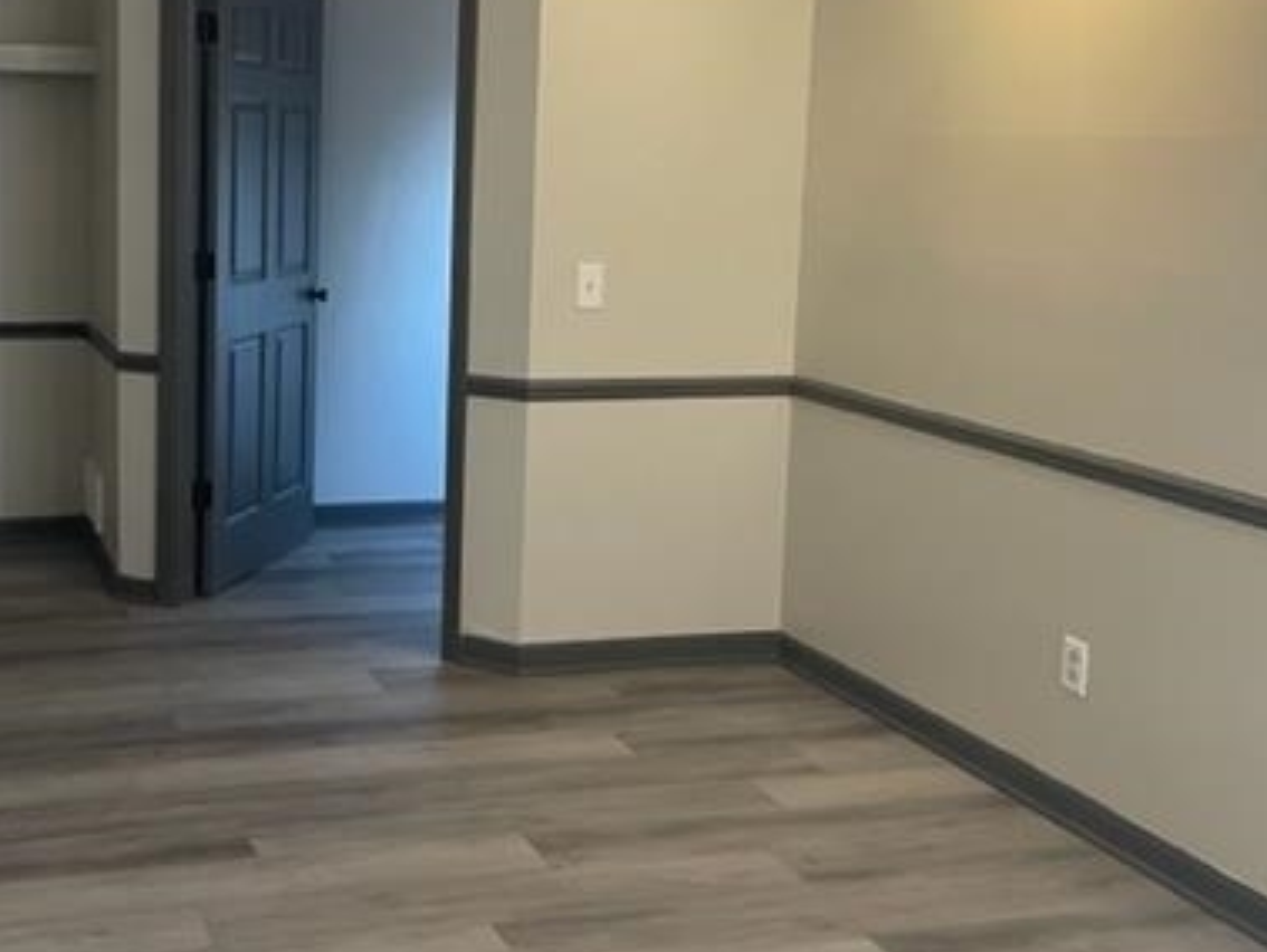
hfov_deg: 41.2
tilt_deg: -6.8
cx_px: 261
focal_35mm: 44
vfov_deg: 32.7
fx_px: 1611
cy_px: 329
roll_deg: -1.2
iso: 500
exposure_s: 1/60
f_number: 1.6
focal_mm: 4.2
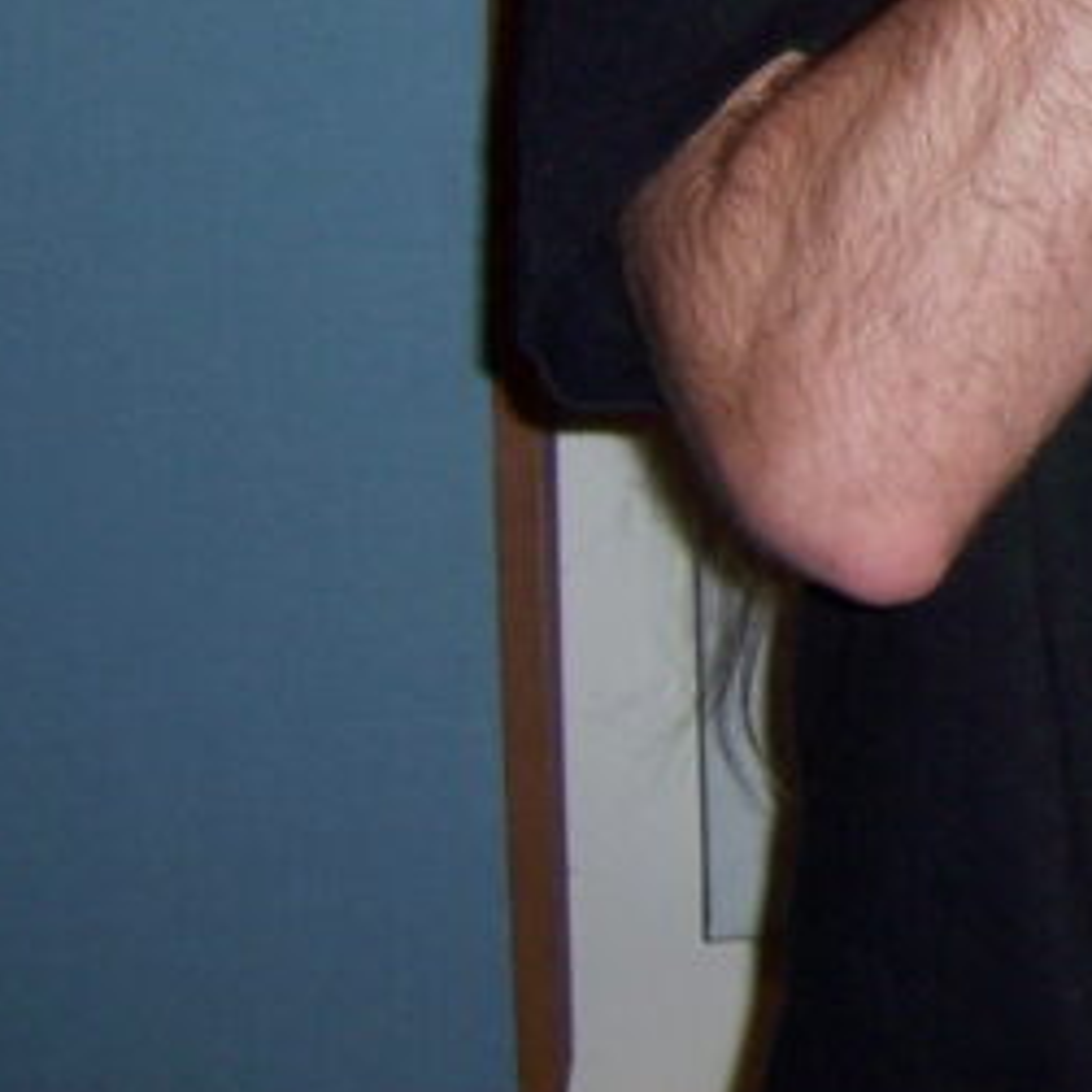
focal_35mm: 130
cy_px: -248
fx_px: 4640
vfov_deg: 13.0
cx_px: 1980
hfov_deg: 12.3
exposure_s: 1/60
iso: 80
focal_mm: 6.2
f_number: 2.8
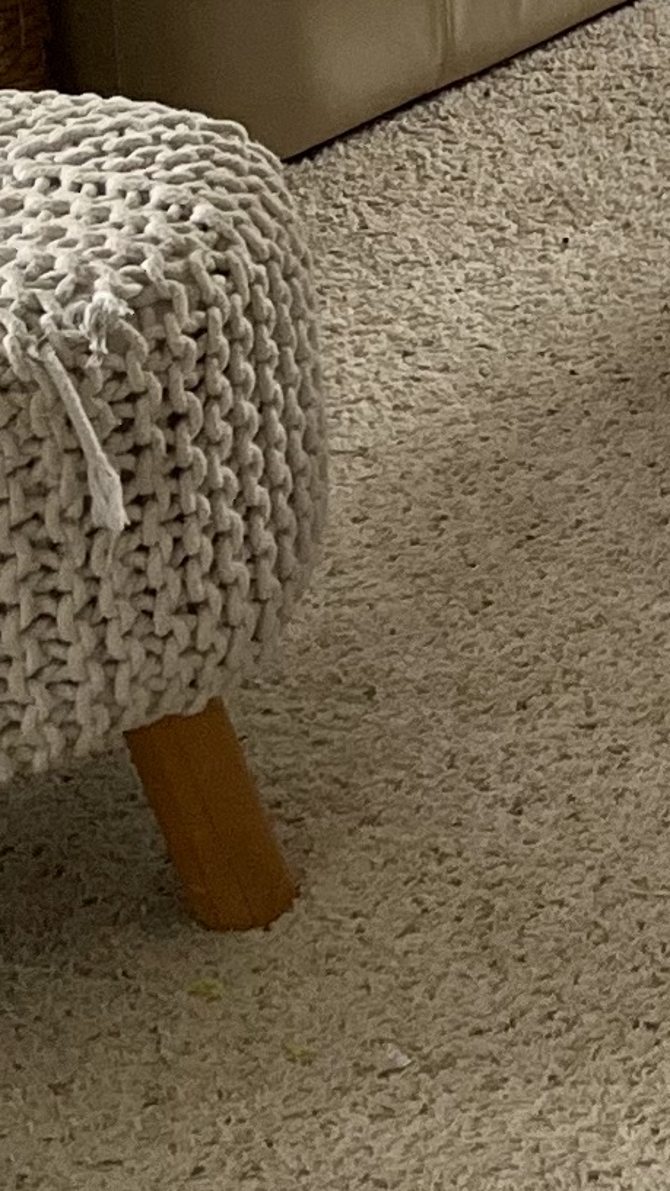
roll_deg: +3.5
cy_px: -959
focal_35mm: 140
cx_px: 1334
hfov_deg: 8.2
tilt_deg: -8.0
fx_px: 4422
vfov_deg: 13.7
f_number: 1.6
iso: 80
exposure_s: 1/121
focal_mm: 5.1
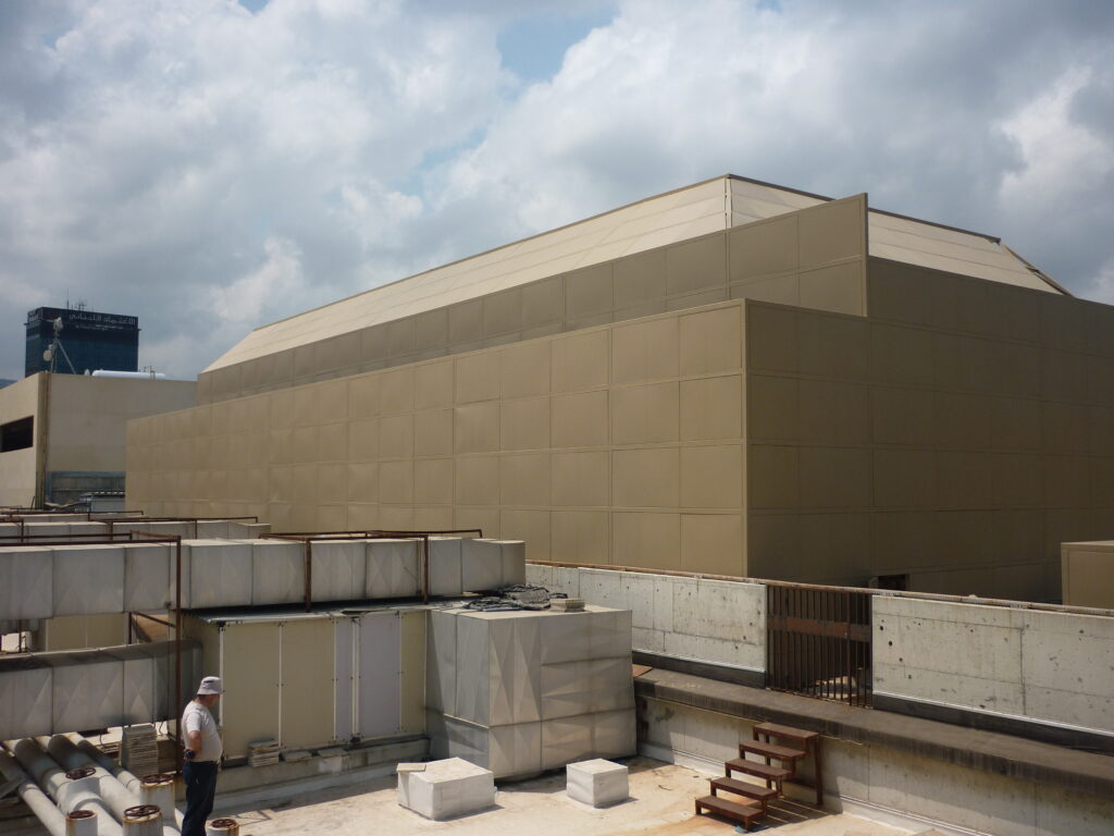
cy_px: 418
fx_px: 1062
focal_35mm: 33
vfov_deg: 42.9
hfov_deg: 55.4
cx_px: 557
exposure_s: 1/320
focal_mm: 5.5
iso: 80
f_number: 8
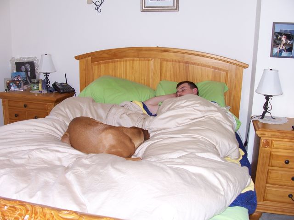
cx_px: 147
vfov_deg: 40.7
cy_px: 110
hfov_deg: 52.6
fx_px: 297
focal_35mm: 35
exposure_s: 1/60
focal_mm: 6
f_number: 2.8
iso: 80
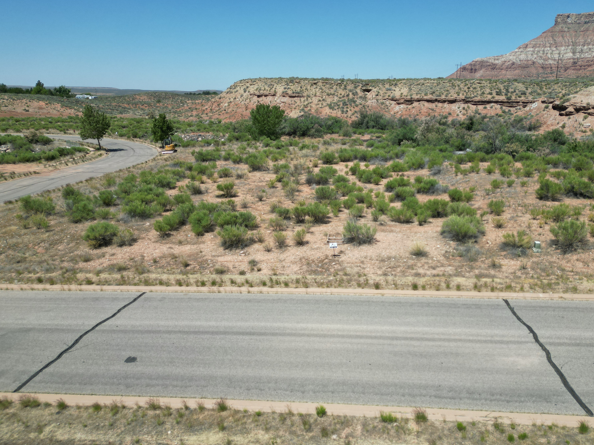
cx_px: 321
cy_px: 230
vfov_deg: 51.3
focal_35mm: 27
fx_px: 463
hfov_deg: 65.2
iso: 110
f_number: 1.7
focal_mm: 6.72
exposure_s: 1/3200
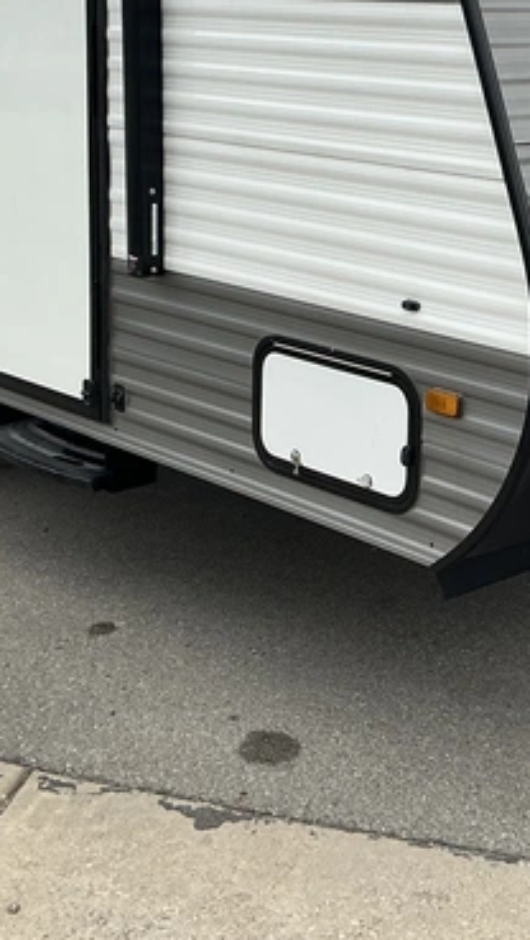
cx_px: 454
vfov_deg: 33.1
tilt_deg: -6.9
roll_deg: -2.8
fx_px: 1547
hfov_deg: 19.2
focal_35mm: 62
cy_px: 228
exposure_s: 1/1577
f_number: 1.8
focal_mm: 3
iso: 25
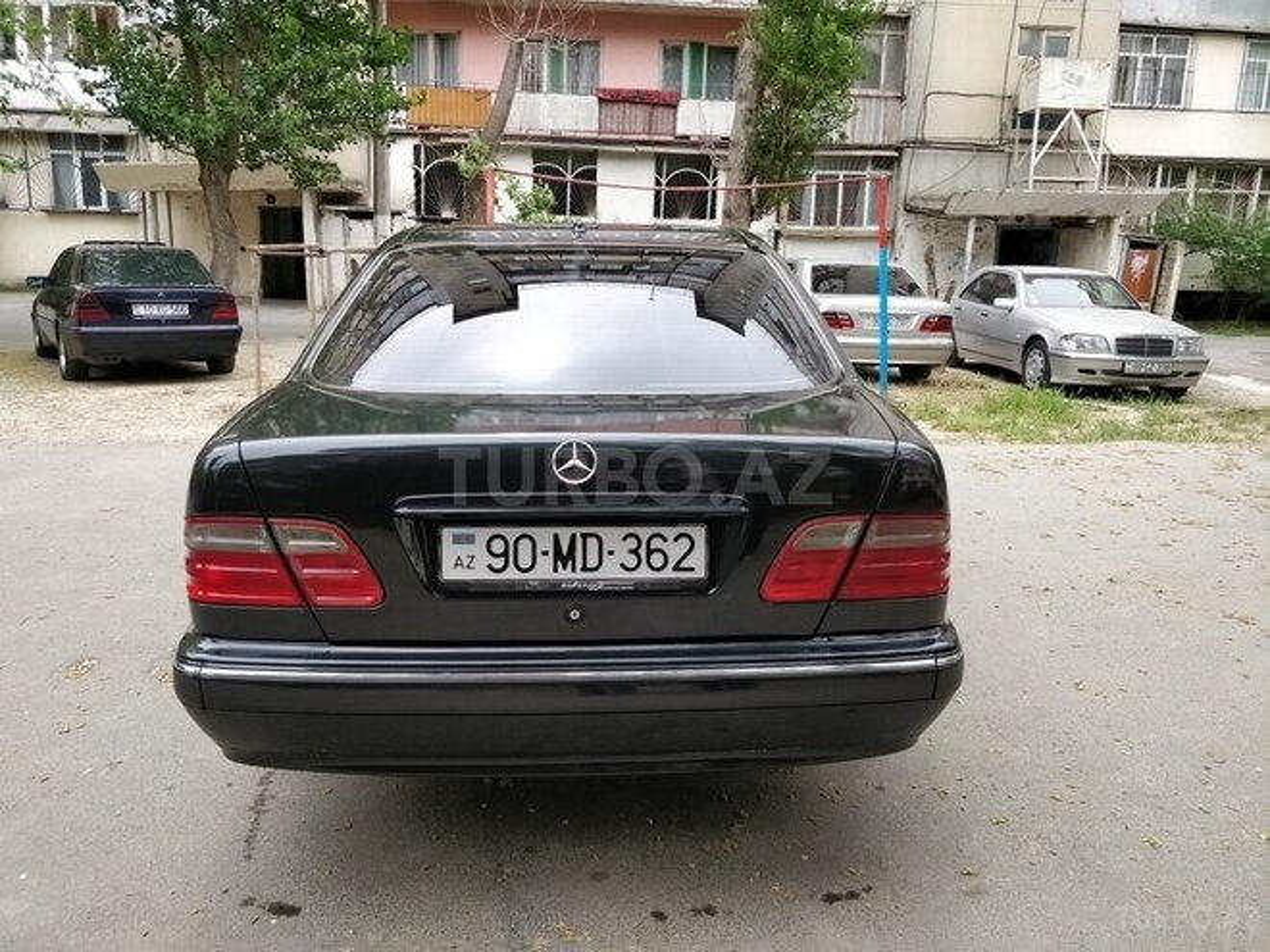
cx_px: 635
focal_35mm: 24
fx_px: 881
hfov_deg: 71.6
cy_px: 476
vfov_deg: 56.8
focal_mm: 4.1
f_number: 1.7
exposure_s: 1/324
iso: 160
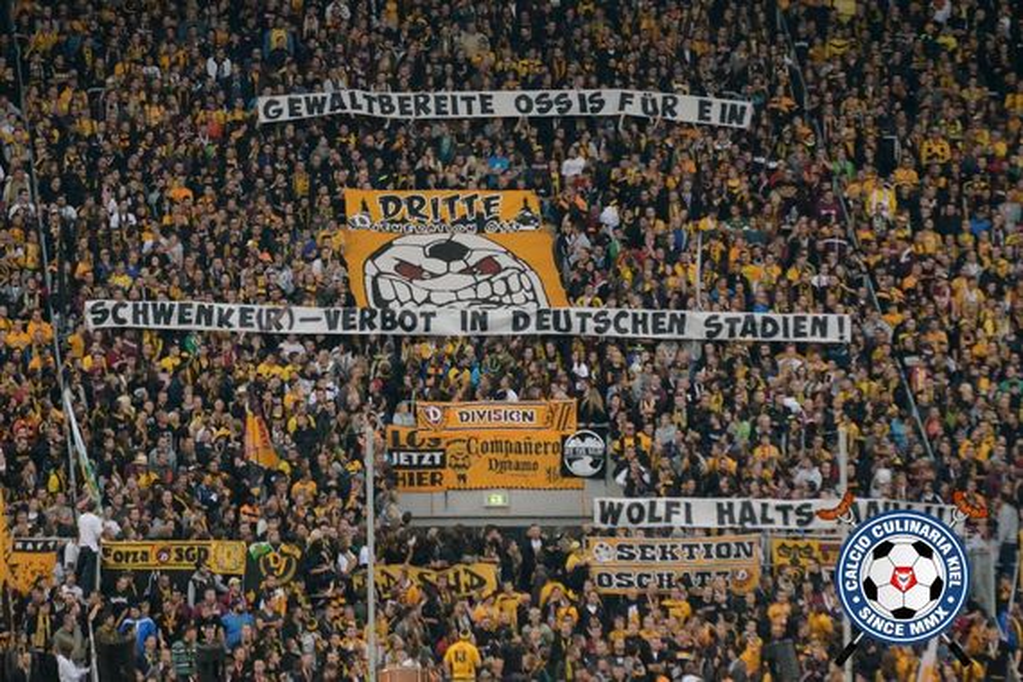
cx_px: 512
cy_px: 341
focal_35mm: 202
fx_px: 5754
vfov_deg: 6.8
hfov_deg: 10.2
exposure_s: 1/3200
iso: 5000
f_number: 2.8
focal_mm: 135
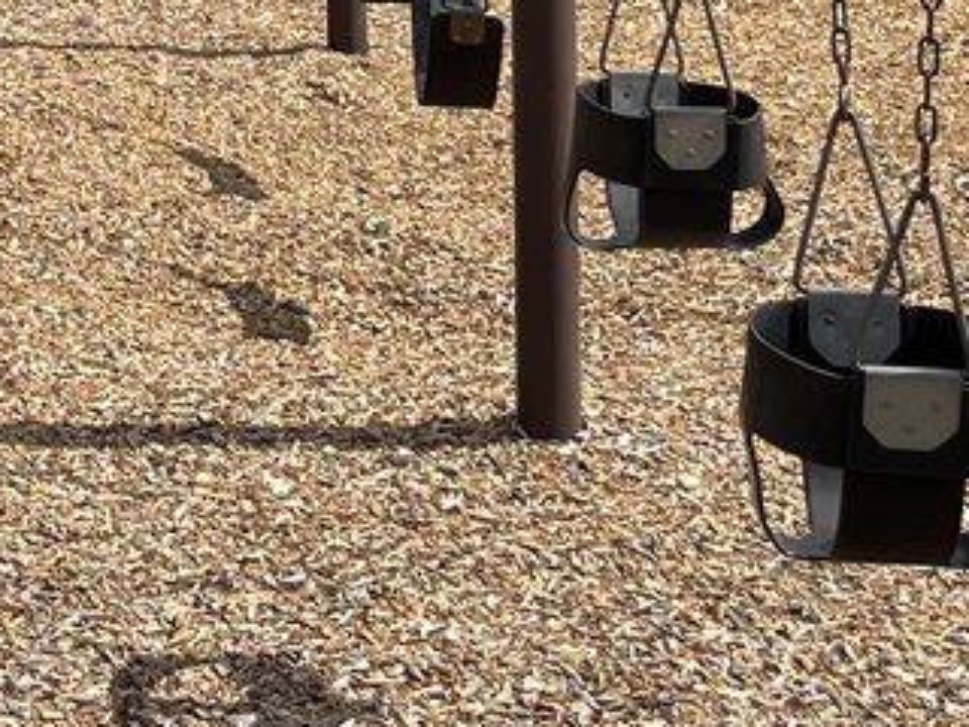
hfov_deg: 16.3
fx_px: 3275
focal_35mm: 117
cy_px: -612
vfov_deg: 11.6
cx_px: -130
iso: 50
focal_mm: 5.1
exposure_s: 1/4149
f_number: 1.6
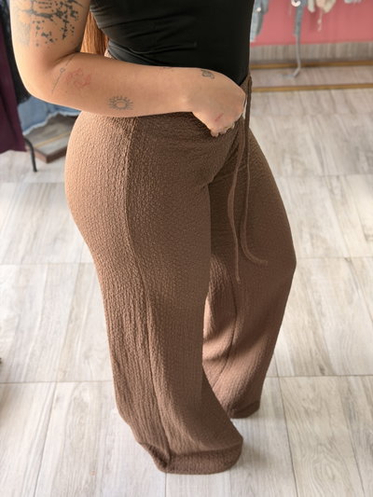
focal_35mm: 48
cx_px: 186
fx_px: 689
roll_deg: +2.1
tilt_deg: -37.4
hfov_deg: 30.3
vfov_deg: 39.6
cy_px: 248
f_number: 1.78
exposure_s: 1/121
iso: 80
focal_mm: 6.76
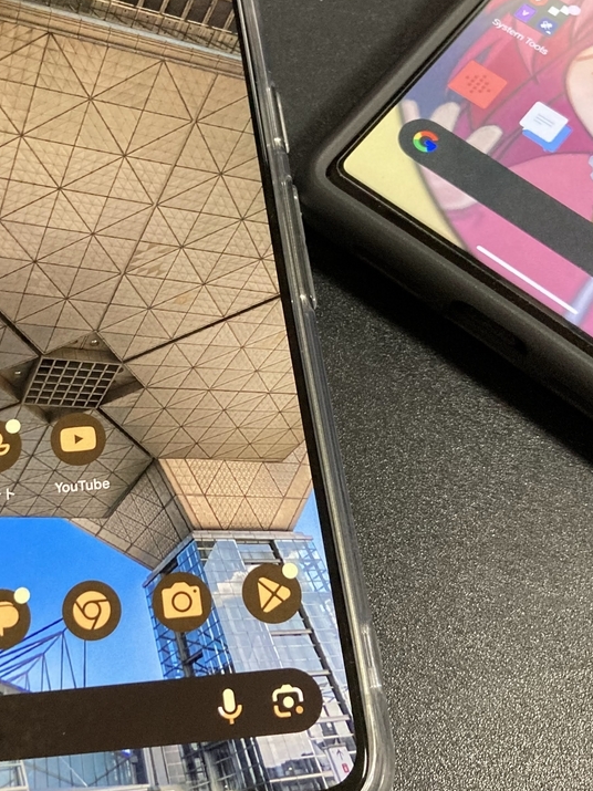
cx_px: 107
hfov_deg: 30.0
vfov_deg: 40.4
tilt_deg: -63.3
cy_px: 342
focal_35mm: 47
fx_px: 1074
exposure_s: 1/34
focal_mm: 3.99
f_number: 1.8
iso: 400
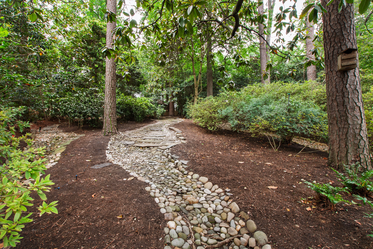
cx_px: 186
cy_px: 124
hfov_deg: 100.4
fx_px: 155
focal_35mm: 15
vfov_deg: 77.3
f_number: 8
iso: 400
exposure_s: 1/40
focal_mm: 10
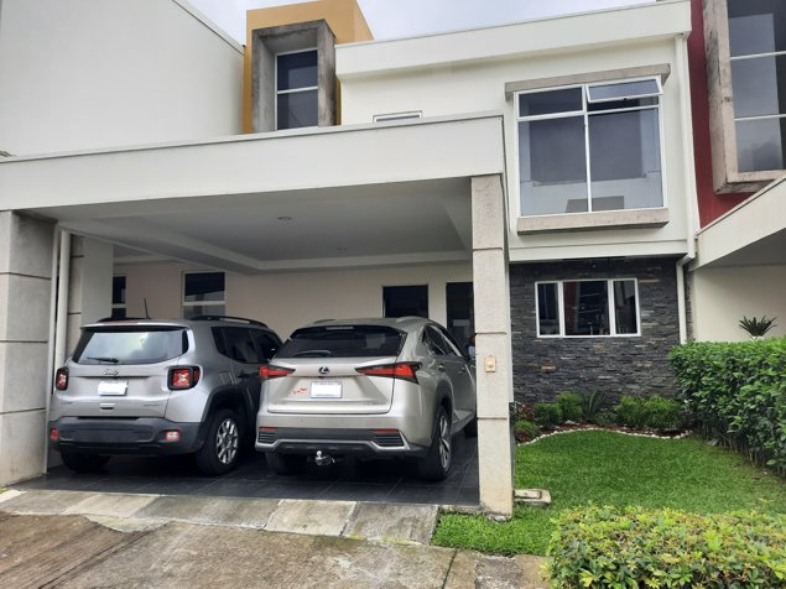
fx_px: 568
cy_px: 294
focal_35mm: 25
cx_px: 393
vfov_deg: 54.9
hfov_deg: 69.4
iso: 32
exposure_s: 1/287
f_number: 2
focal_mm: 4.6
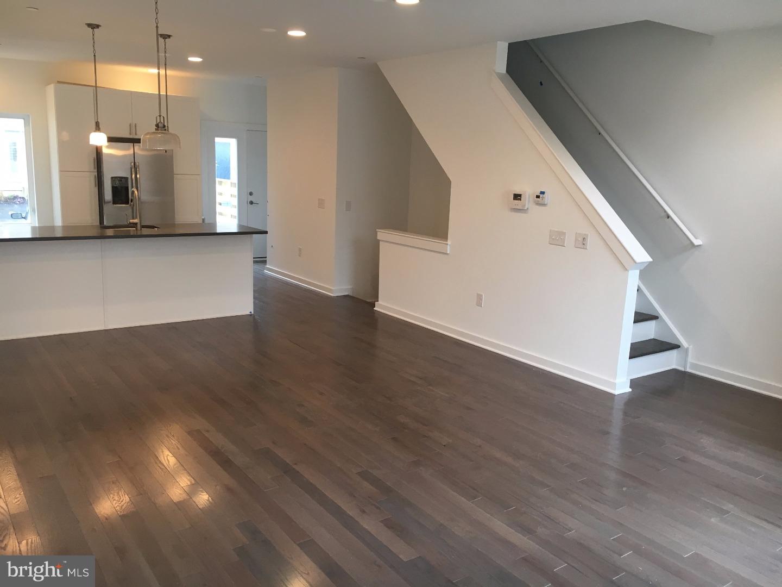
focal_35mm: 29
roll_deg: -1.7
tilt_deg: -9.8
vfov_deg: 48.2
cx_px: 391
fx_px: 655
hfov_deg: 61.7
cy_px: 294
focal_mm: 4.15
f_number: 2.2
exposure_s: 1/30
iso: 64
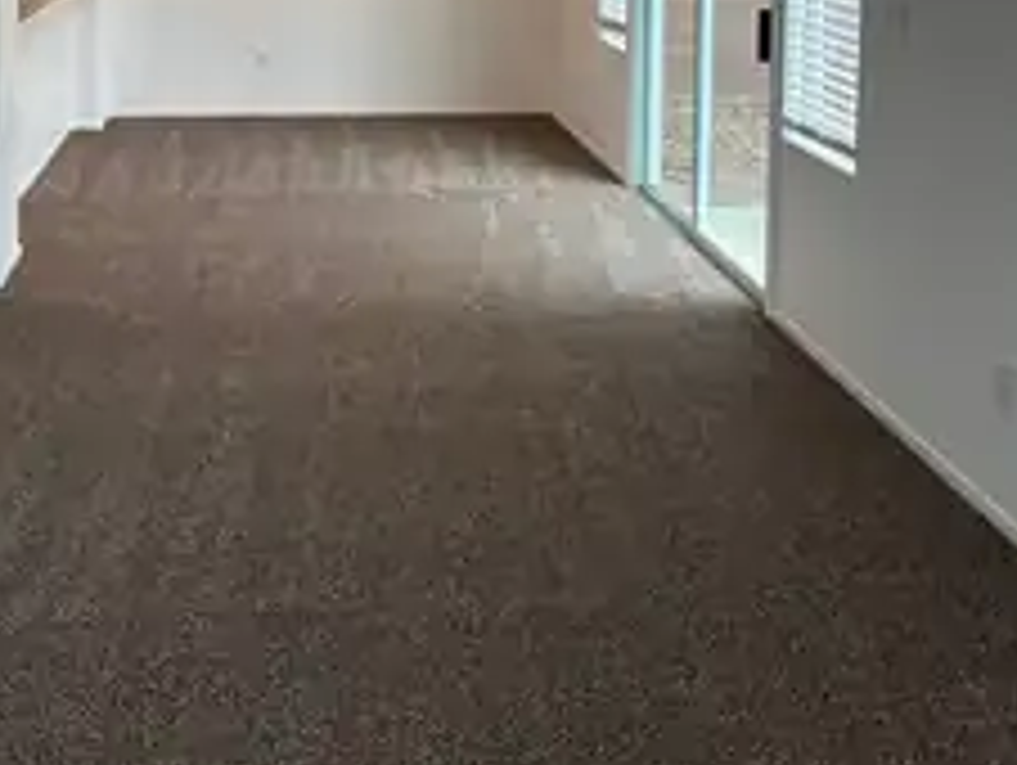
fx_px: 1353
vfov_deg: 28.7
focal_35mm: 46
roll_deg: -0.8
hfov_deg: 40.9
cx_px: 382
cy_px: -68
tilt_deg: -2.7
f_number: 1.6
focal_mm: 5.96
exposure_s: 1/120
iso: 125
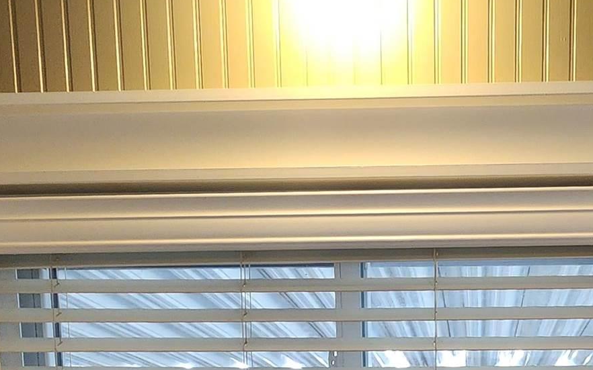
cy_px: 551
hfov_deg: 40.4
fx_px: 776
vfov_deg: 22.3
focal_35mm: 48
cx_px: 460
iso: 200
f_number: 2.2
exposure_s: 1/60
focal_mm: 2.2
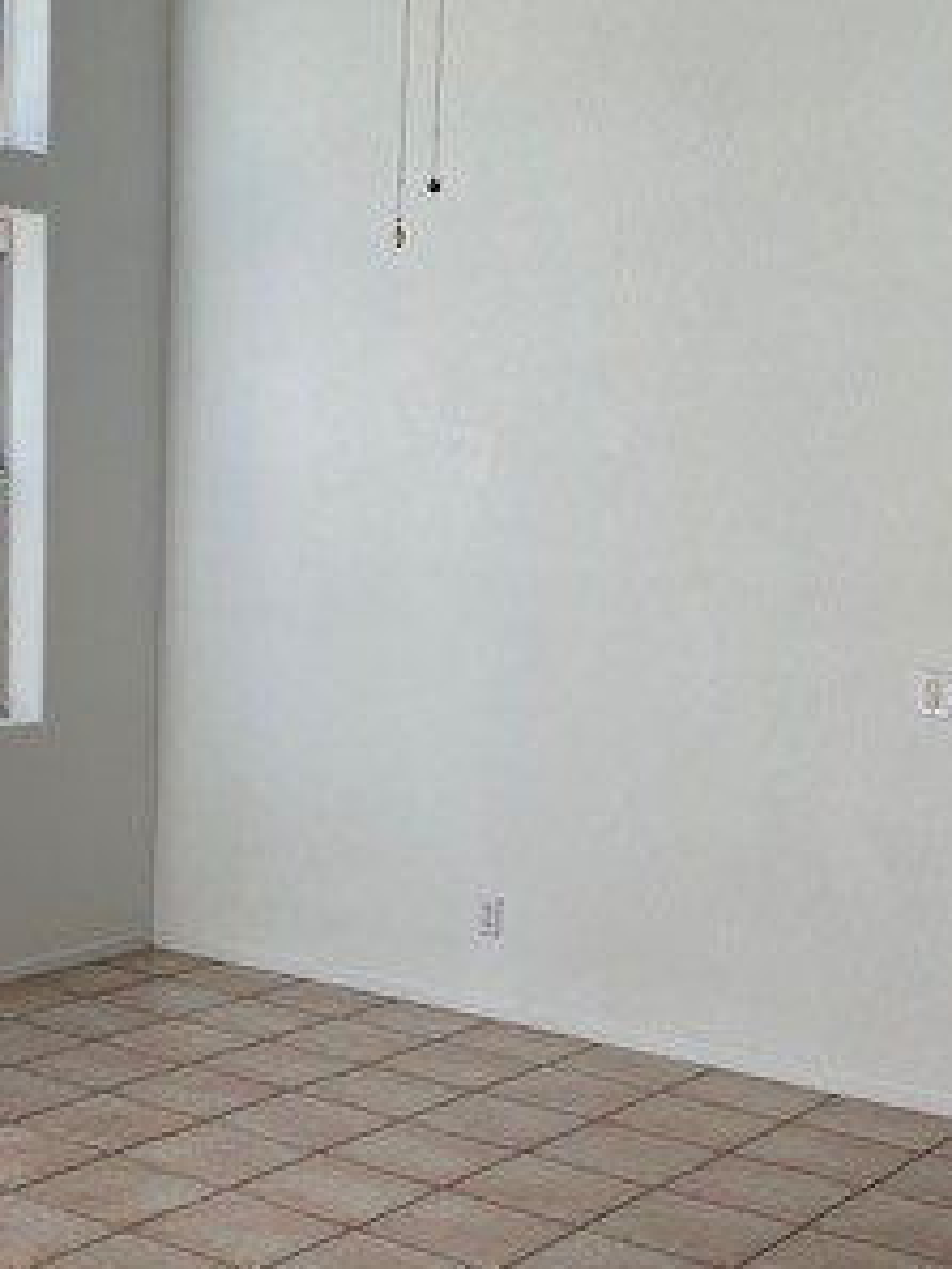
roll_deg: -1.6
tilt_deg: -4.9
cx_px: 162
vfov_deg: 34.2
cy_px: 748
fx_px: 2052
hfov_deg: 25.6
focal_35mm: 56
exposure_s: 1/502
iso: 32
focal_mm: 4.25
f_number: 1.8
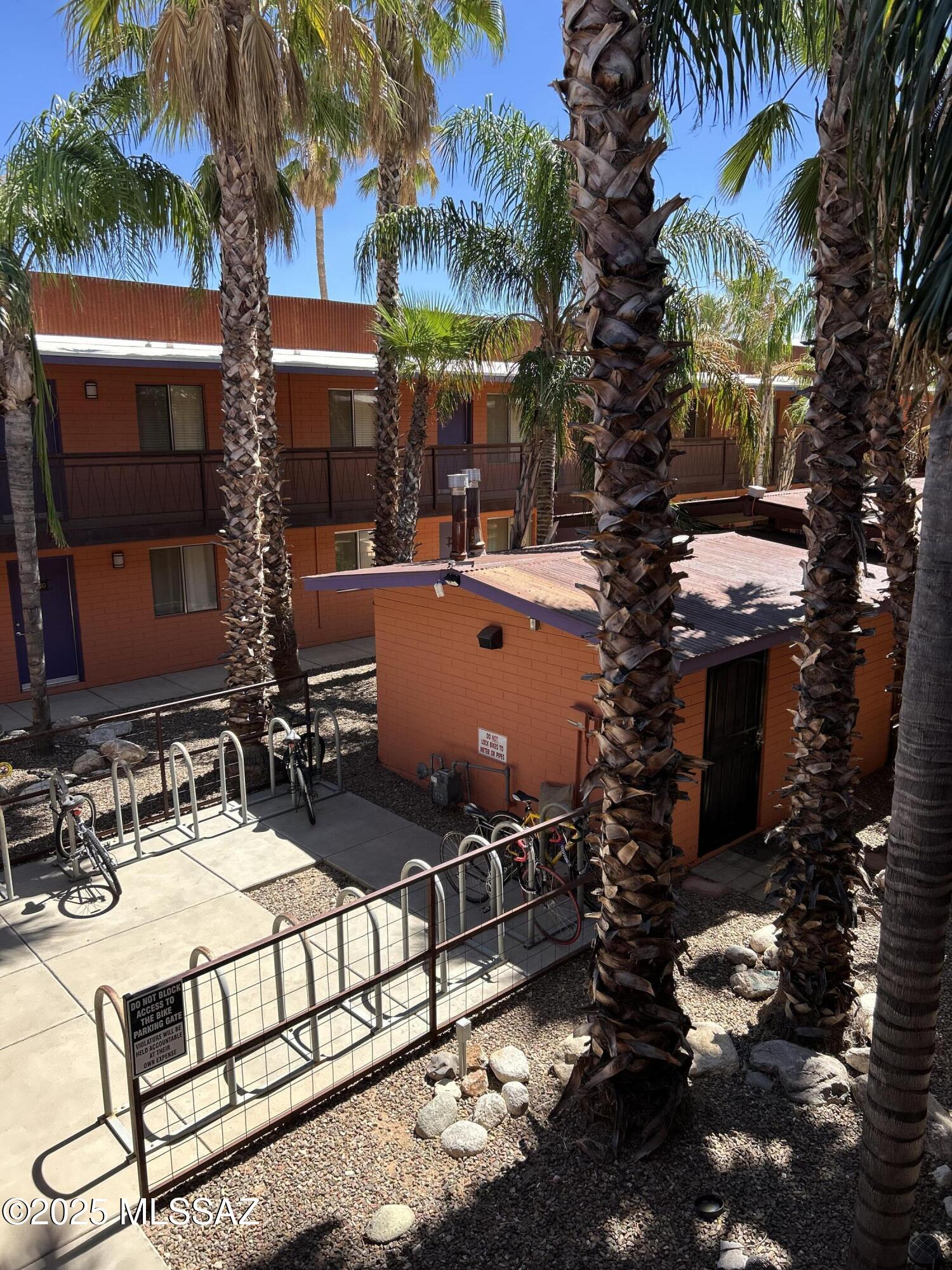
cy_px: 635
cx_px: 476
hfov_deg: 53.1
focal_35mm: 26
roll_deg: -0.7
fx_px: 953
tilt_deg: -12.6
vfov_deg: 67.3
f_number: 1.5
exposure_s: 1/1751
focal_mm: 5.7
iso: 50
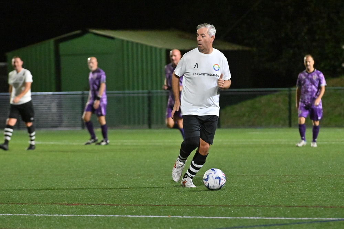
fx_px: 2866
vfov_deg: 4.6
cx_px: 172
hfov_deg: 6.9
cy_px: 114
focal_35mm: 300
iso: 8000
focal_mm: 200
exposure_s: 1/500
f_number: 6.3
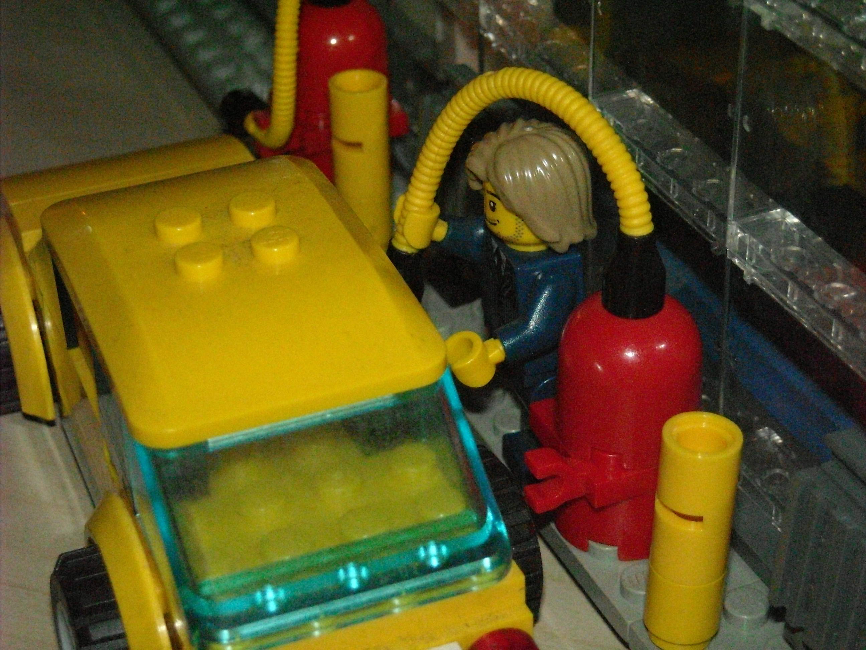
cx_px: 433
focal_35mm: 84
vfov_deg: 17.6
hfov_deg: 23.3
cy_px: 325
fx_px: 2101
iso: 1600
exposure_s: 1/125
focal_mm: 13.73
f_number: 4.1
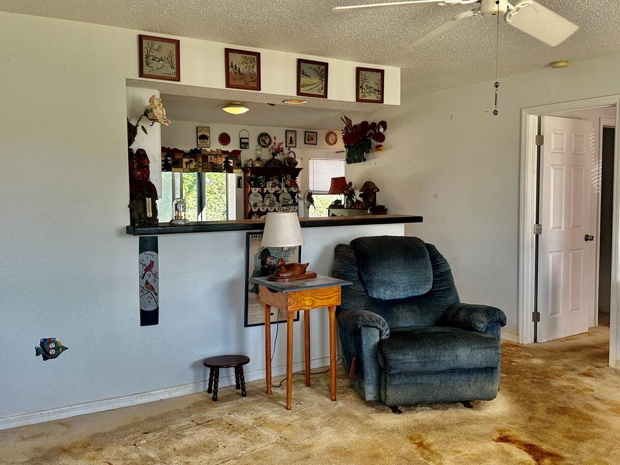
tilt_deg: -2.7
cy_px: 223
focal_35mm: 32
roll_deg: +0.7
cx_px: 288
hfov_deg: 56.8
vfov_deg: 44.2
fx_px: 573
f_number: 1.78
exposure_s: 1/121
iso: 100
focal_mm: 6.86
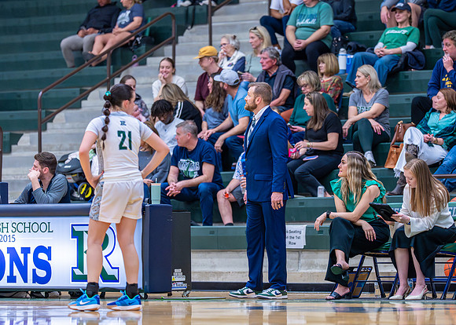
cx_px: 280
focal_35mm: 228
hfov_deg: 8.8
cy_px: 179
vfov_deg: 6.3
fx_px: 2954
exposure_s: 1/1250
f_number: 1.8
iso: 2500
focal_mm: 135
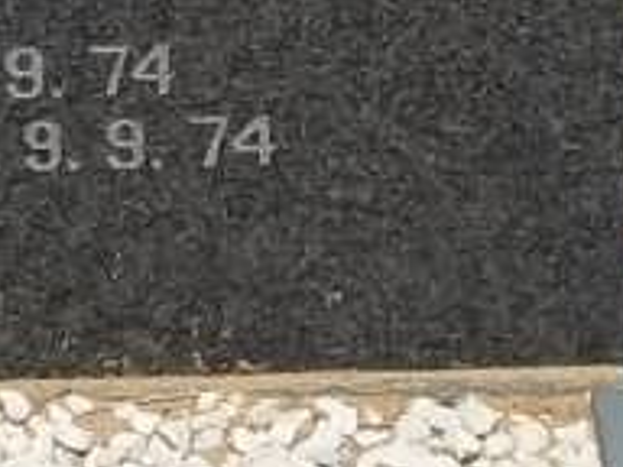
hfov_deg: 9.8
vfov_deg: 7.2
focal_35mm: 200
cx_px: 71
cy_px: -337
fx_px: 3599
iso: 80
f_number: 5.5
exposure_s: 1/800
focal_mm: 5.7
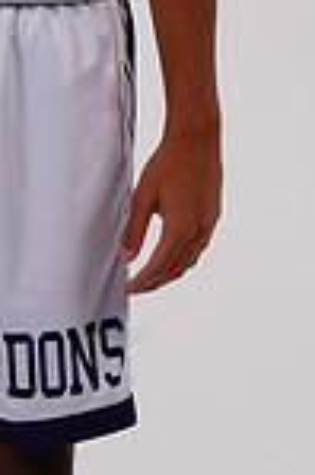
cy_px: -265
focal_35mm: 682
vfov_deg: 3.0
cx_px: -59
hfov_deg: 2.0
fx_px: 8971
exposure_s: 1/500
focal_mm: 175
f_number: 10
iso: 200
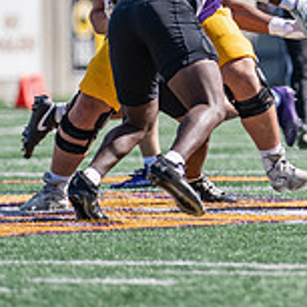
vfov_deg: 1.6
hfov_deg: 1.6
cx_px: 365
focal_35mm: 1089
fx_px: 10927
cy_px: -8
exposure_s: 1/800
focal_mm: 300
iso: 80
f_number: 3.2
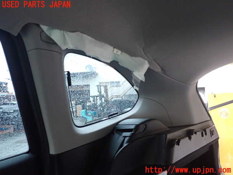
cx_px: 116
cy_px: 88
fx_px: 202
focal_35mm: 30
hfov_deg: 60.0
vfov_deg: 46.8
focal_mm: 5.4
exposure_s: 1/30
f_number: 2.3
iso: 640
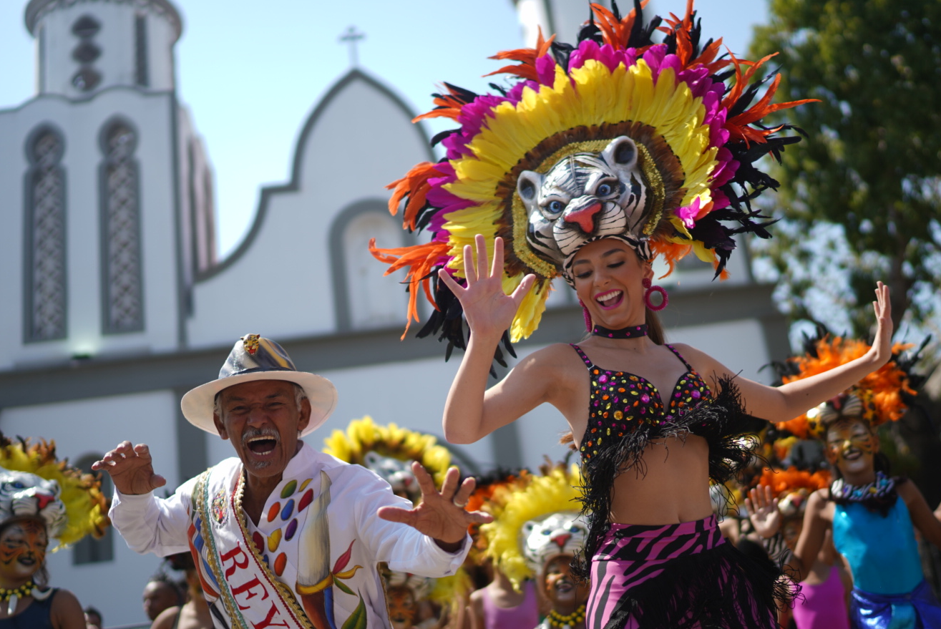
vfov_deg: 31.2
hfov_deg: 45.4
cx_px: 508
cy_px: 286
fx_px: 1125
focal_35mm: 43
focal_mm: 35
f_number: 1.4
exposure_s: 1/2500
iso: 50
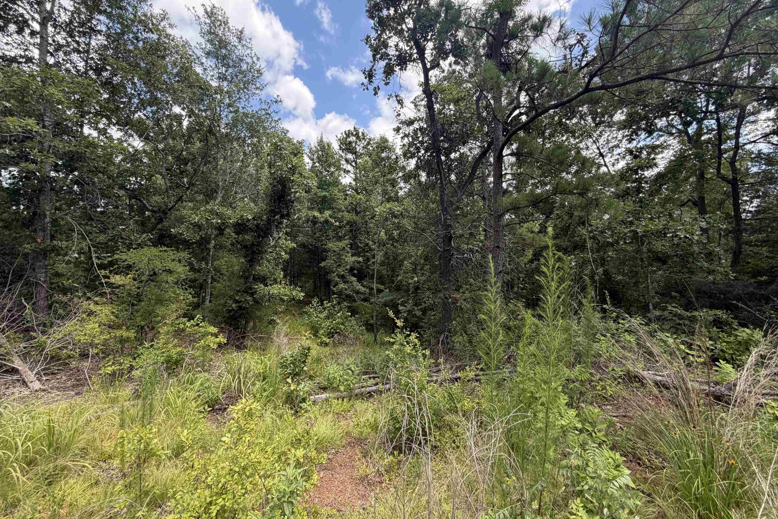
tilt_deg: +1.6
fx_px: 324
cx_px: 390
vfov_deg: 77.2
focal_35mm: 15
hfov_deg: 100.4
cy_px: 240
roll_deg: +2.6
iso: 50
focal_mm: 2.22
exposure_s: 1/502
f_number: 2.2
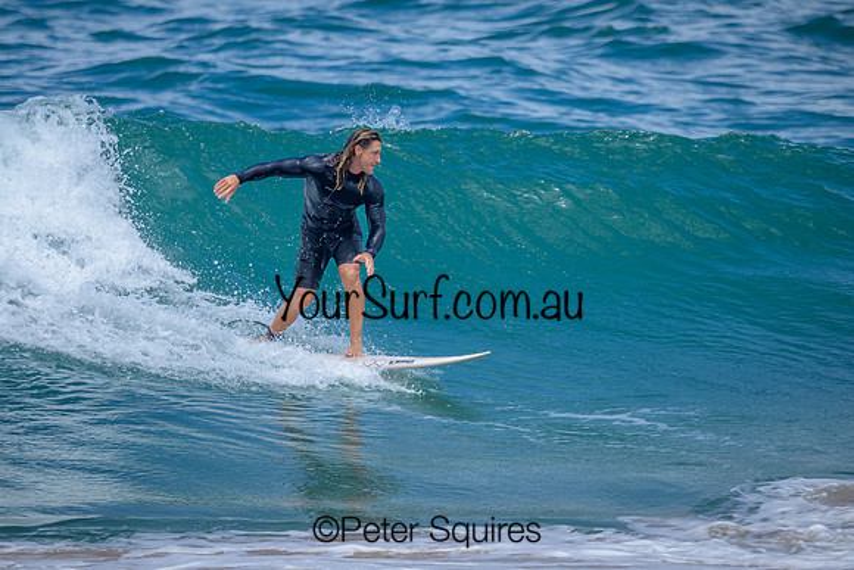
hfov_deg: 1.9
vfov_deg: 1.3
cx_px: 419
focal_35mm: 1095
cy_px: 229
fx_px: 25989
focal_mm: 800
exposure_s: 1/2000
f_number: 6.3
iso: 320
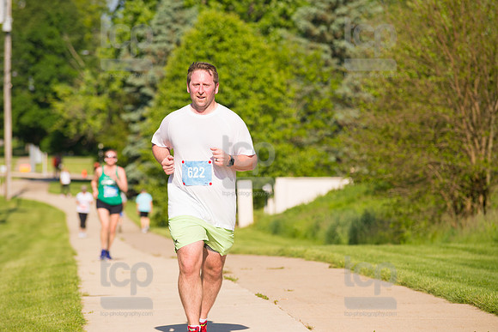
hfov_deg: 10.3
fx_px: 2767
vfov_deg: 6.9
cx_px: 249
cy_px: 166
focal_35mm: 200
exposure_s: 1/2000
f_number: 5.6
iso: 400
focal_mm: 200
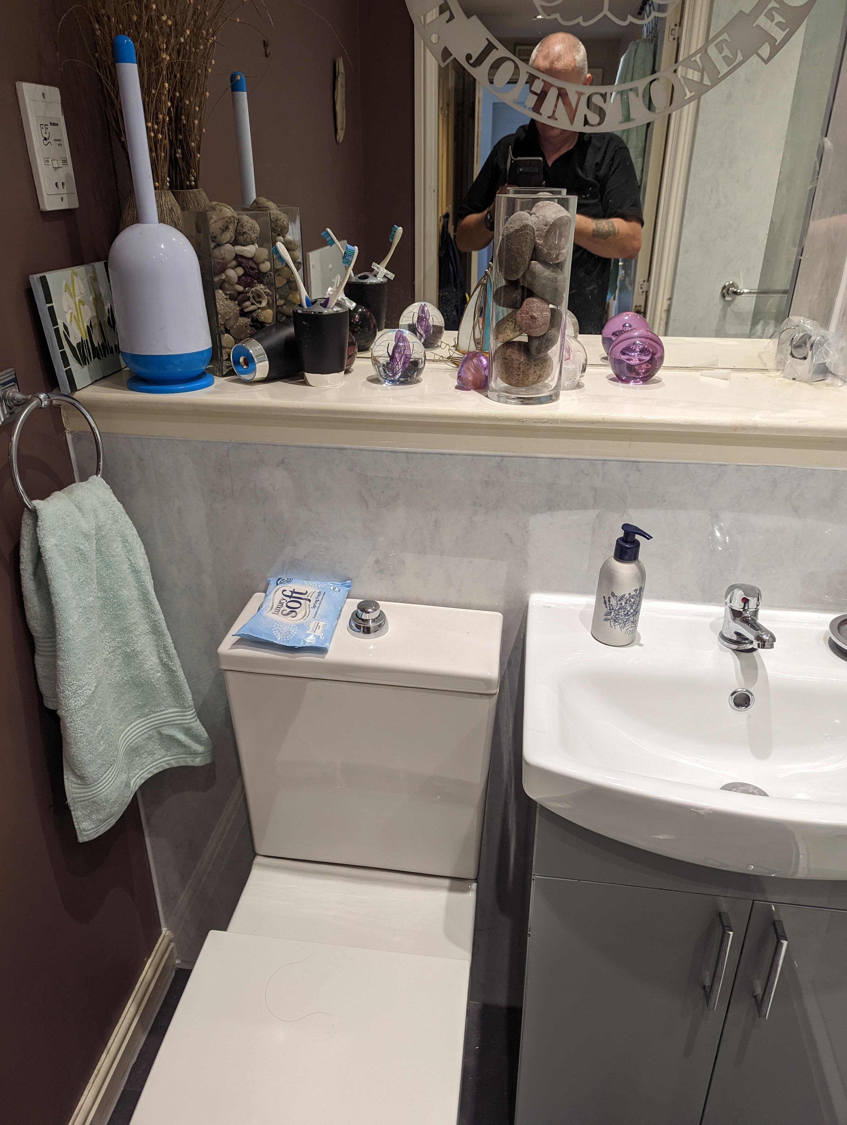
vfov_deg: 71.5
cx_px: 424
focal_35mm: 24
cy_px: 562
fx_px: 781
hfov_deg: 56.9
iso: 212
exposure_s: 1/36.8
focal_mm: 6.81
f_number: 1.85
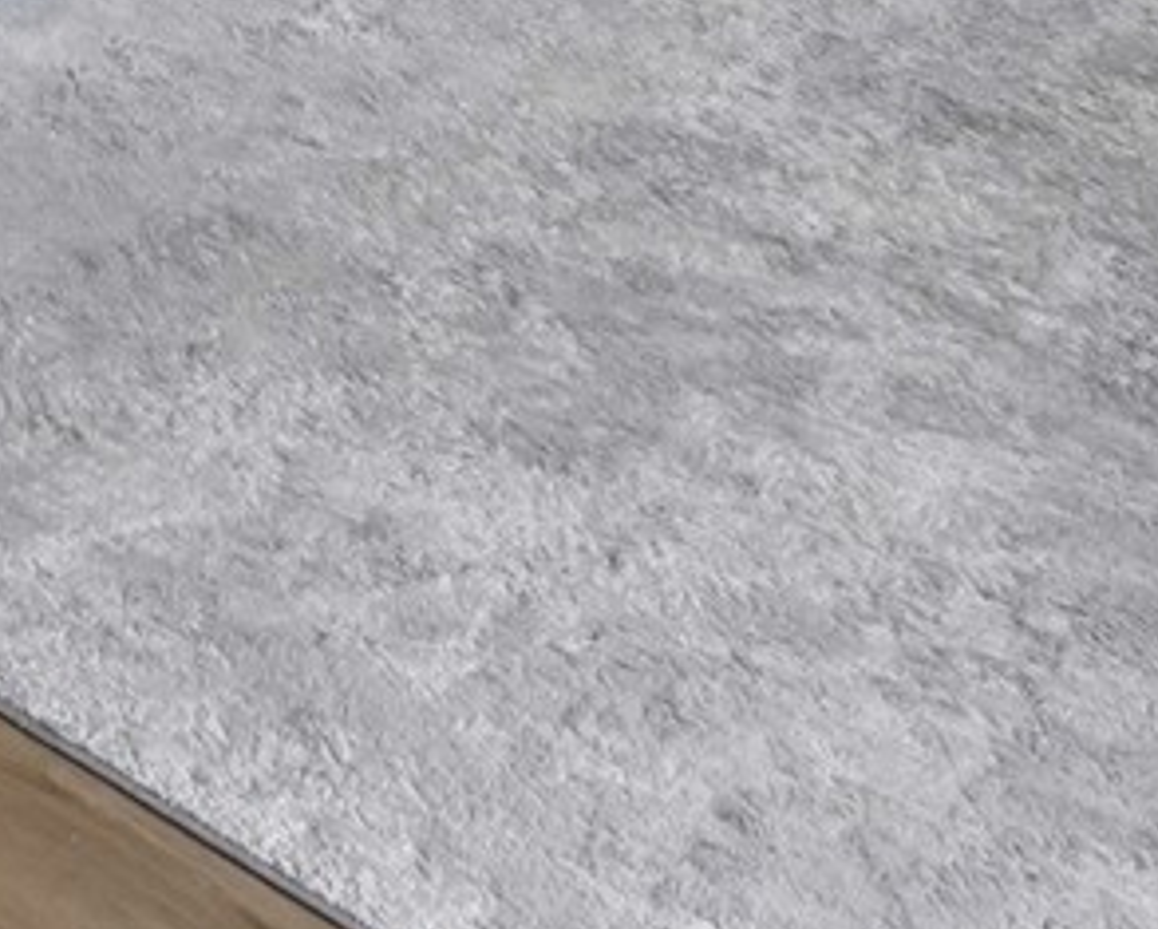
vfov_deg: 14.5
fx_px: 2607
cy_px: -1210
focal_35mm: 76
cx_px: -561
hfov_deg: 21.3
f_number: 9
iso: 250
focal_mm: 14
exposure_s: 1/4
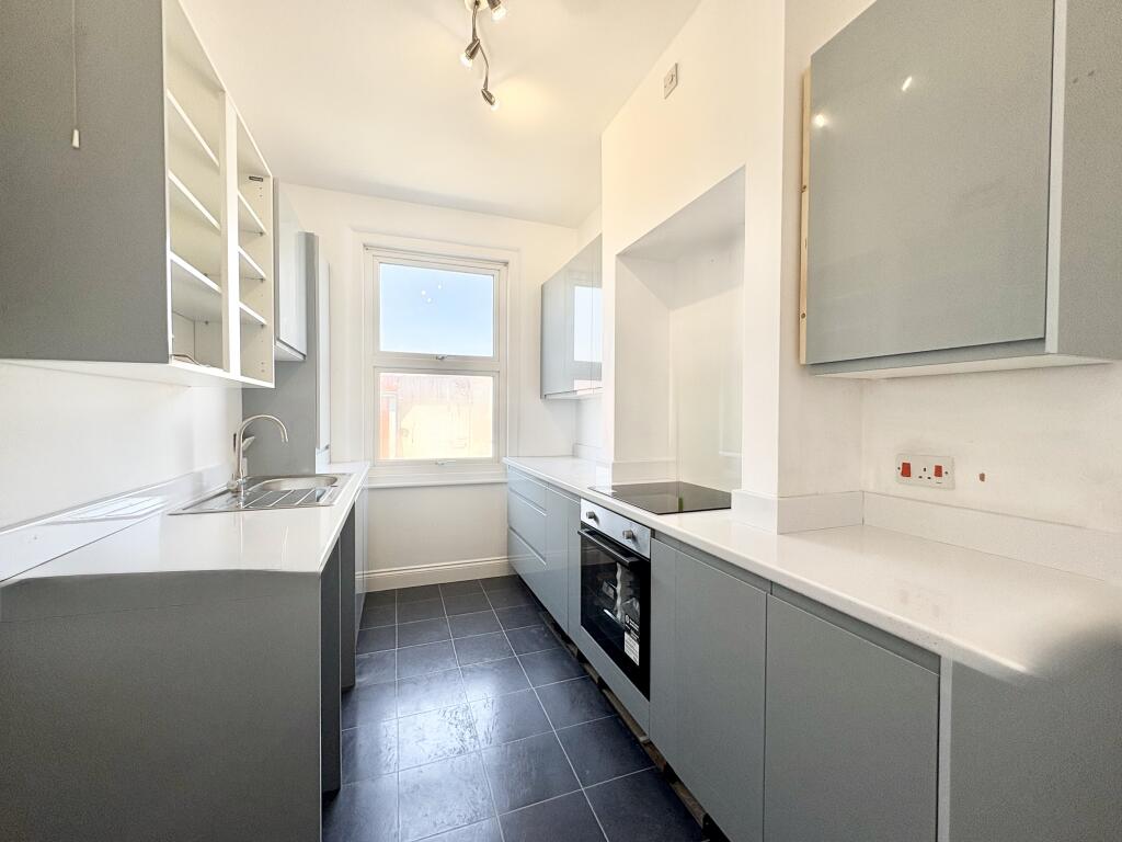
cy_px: 421
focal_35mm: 14
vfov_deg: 85.7
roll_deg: +0.1
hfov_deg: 102.1
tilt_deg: -1.1
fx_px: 454
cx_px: 561
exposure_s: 1/217
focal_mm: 2.22
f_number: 2.2
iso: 64
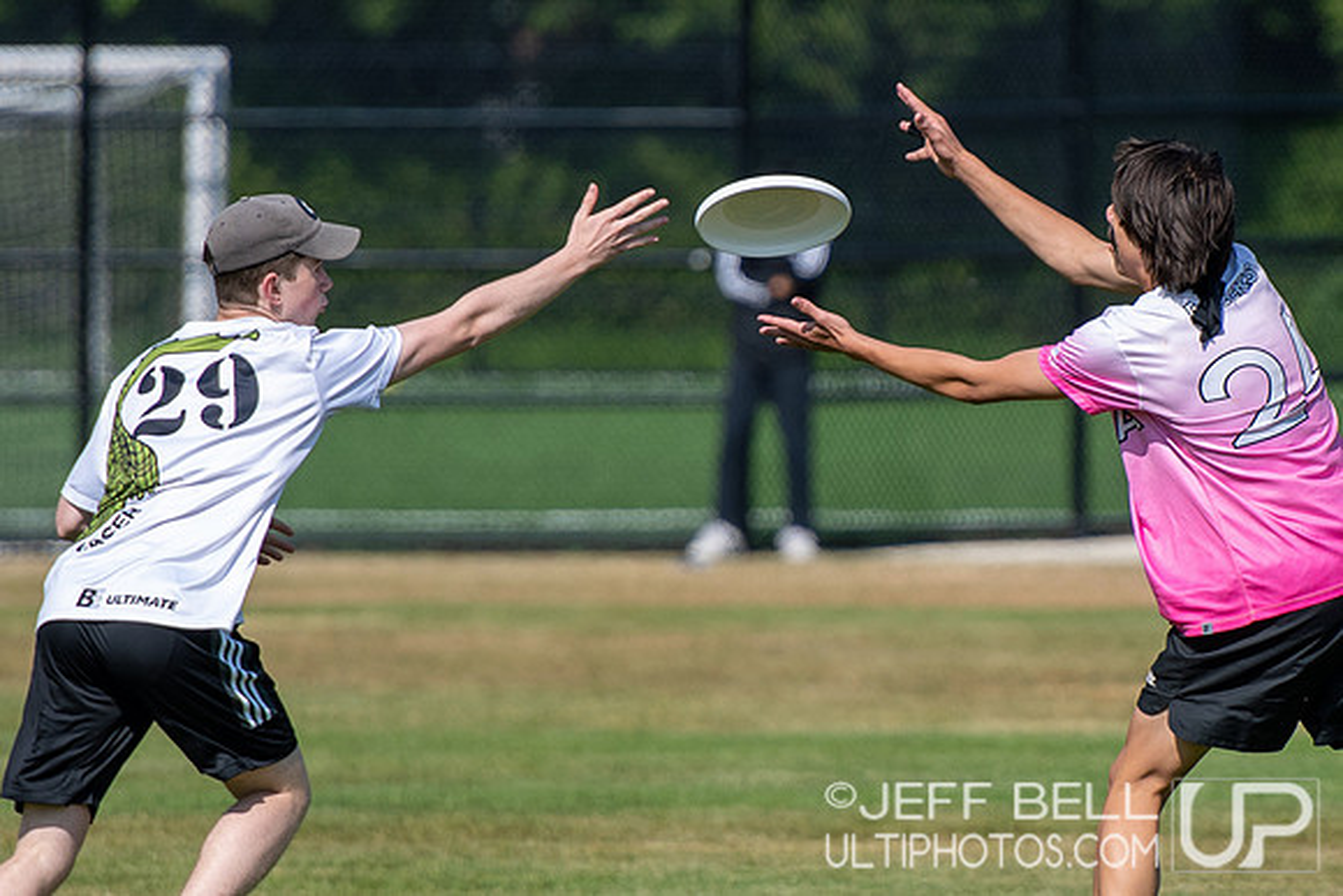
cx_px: 1056
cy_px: 410
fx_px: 26390
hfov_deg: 2.9
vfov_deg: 1.9
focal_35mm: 707
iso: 110
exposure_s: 1/2000
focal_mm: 200
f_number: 3.2
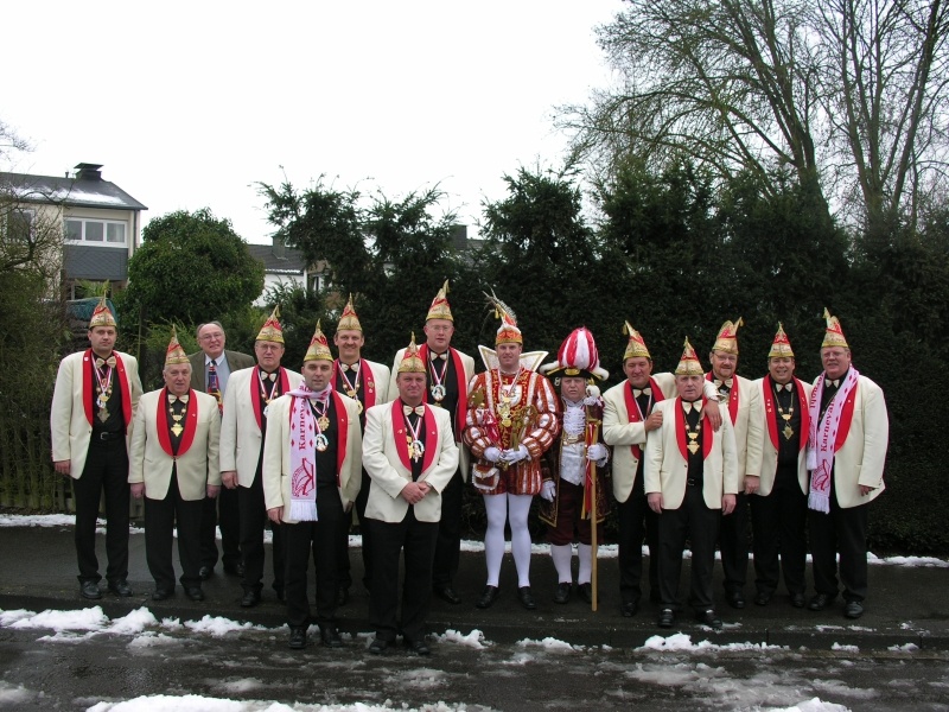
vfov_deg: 40.7
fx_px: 960
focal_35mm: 35
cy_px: 356
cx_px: 474
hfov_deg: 52.6
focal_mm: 8.9
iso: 50
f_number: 3.6
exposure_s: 1/61.6
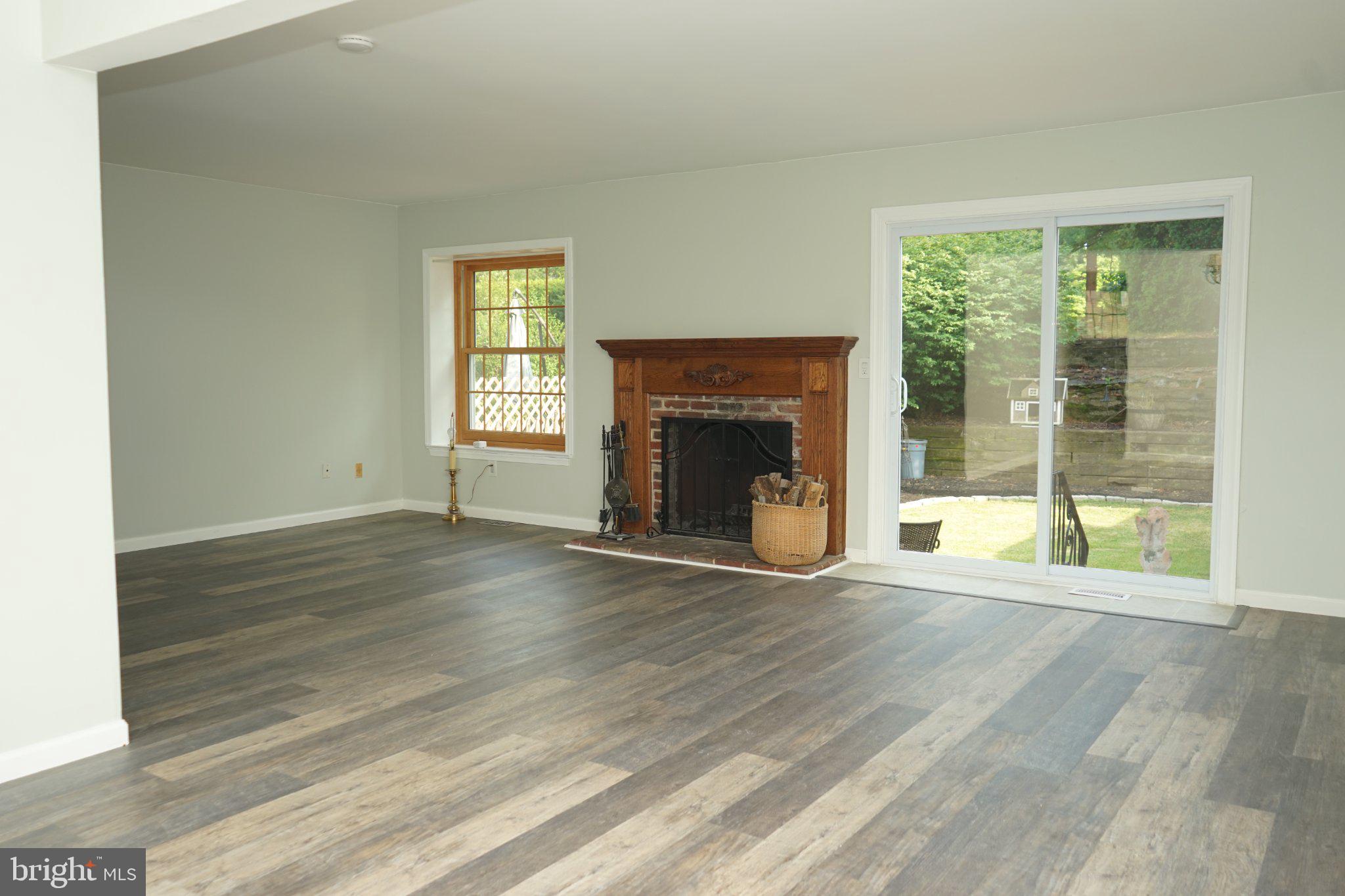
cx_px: 672
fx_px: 1046
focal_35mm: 28
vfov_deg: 46.4
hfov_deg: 65.5
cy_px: 448
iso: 200
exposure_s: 1/160
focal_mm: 28
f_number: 4
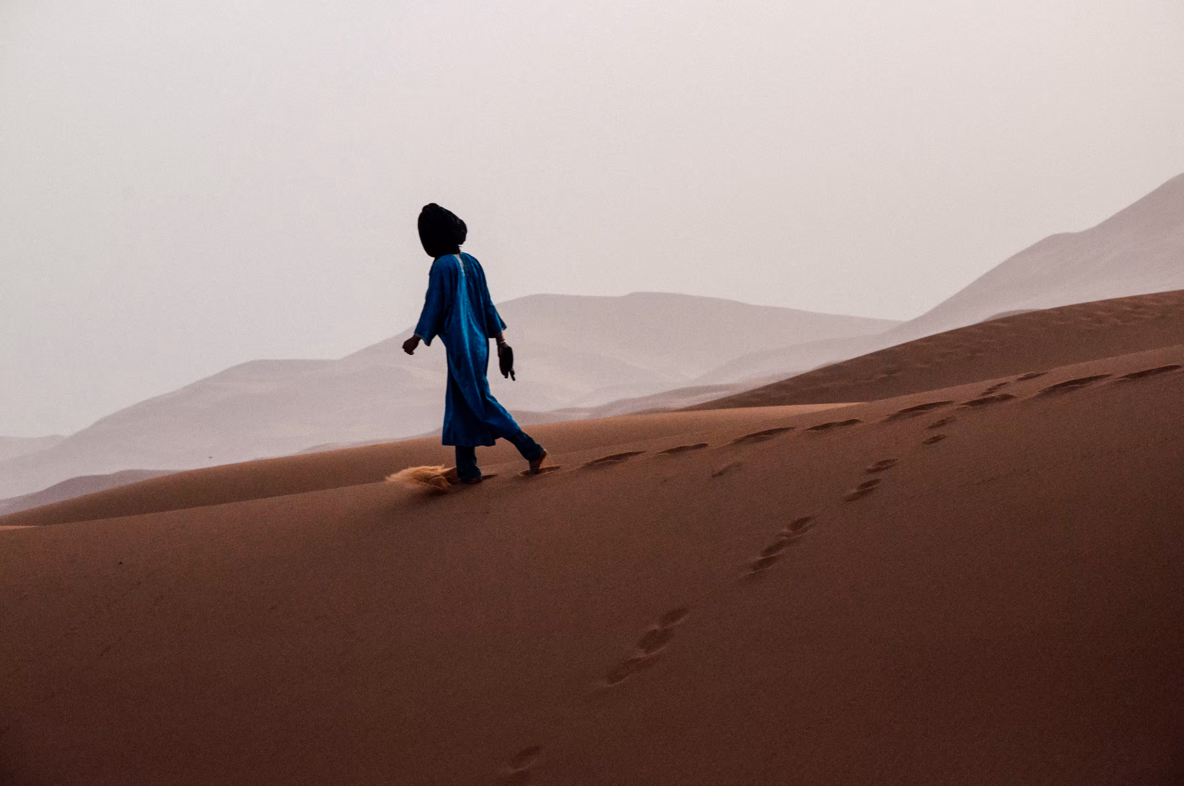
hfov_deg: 13.1
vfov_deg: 8.7
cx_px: 592
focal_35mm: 158
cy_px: 393
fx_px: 5174
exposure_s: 1/500
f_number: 11
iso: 320
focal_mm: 105
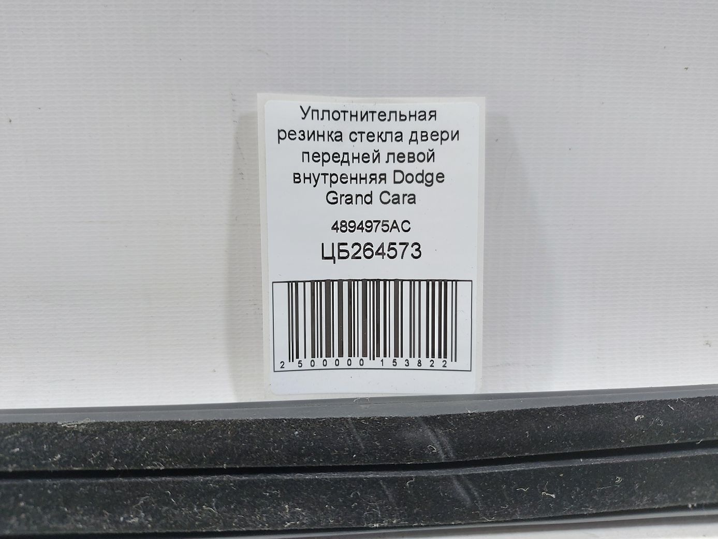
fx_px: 498
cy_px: 270
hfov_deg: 71.6
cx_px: 359
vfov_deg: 56.8
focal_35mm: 24
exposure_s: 1/50
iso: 125
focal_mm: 5.23
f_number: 1.8
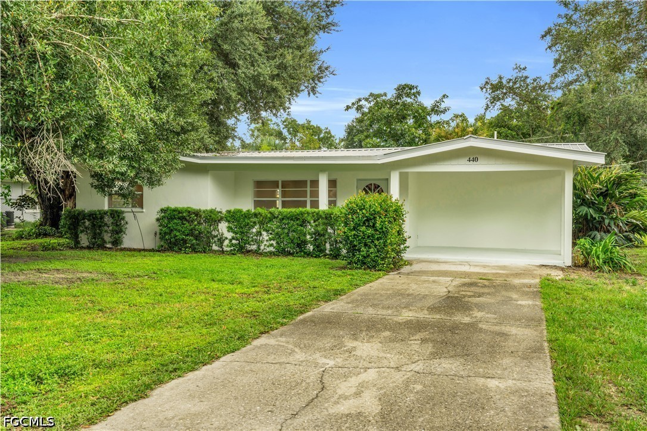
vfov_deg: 37.9
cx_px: 324
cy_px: 216
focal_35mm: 35
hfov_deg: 54.4
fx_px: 629
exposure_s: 1/125
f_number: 8
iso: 200
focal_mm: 35
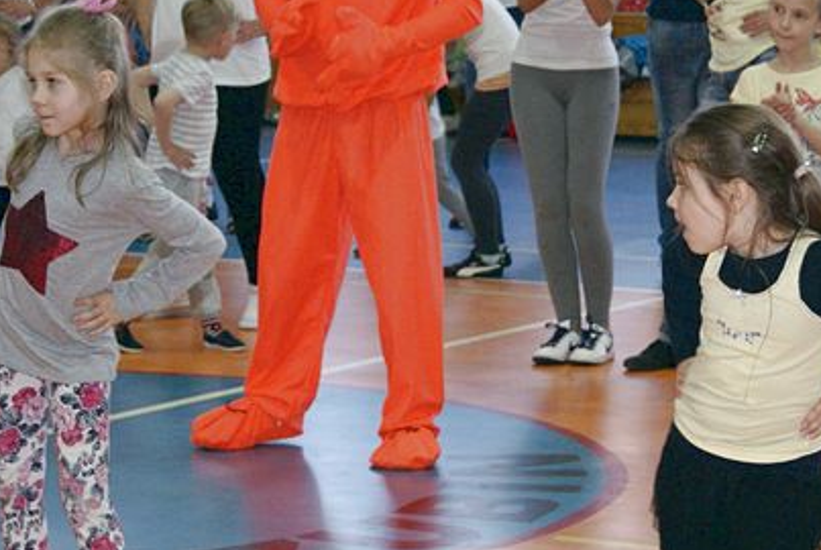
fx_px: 3609
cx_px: 599
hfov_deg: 12.9
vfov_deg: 8.7
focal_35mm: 158
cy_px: 422
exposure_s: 1/80
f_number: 5.6
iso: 400
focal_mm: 50
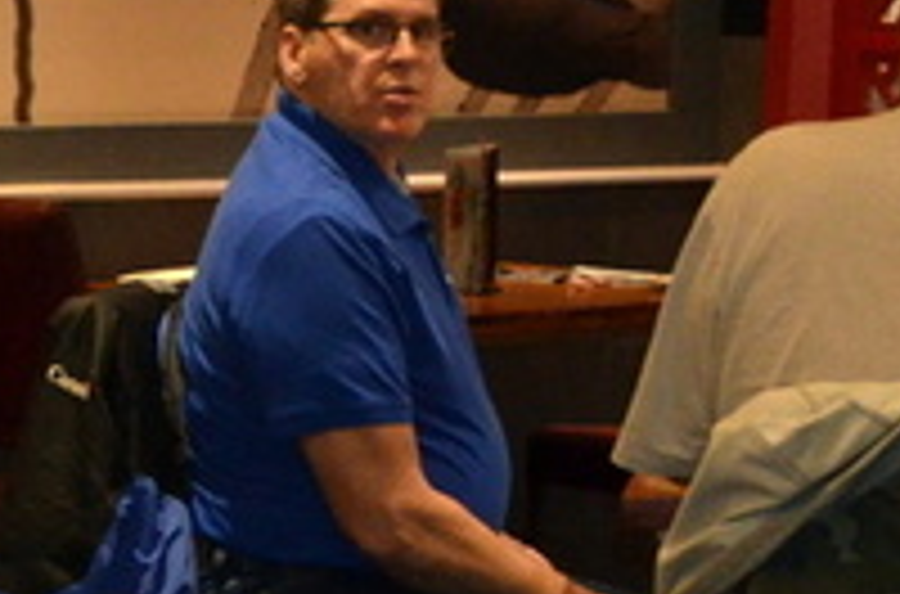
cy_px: 968
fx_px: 4735
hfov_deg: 10.4
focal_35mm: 190
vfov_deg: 7.0
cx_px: -522
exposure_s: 1/60
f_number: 4.8
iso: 3200
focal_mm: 32
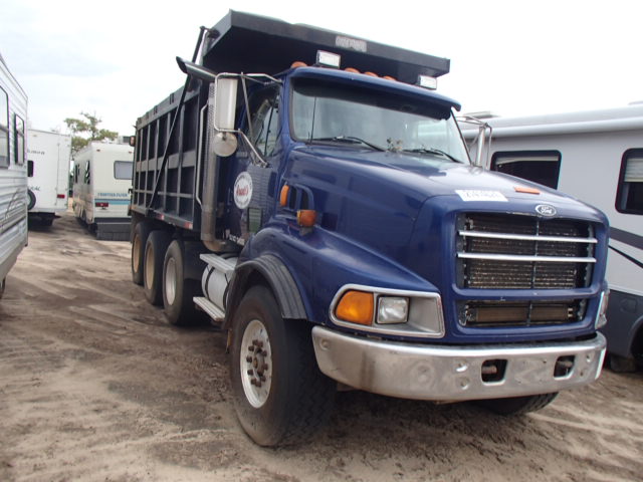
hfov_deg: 63.4
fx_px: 520
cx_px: 322
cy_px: 241
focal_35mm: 28
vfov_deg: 49.7
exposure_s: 1/250
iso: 125
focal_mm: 5
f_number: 3.9
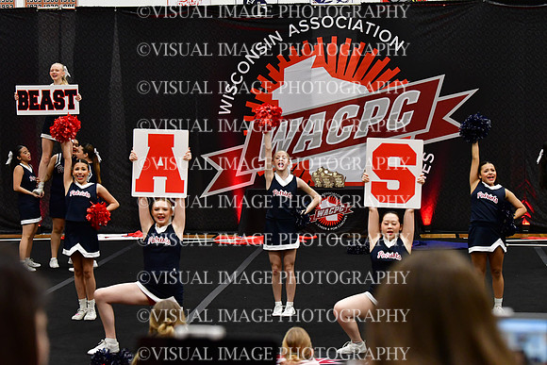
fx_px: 1702
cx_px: 274
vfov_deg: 12.2
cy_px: 182
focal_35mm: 112
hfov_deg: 18.3
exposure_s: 1/500
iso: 4000
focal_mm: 75
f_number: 4
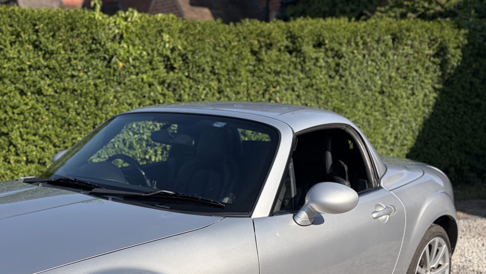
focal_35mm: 50
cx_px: 145
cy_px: 225
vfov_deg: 23.6
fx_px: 644
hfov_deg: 40.6
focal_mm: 5.96
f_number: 1.6
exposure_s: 1/5348
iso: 64
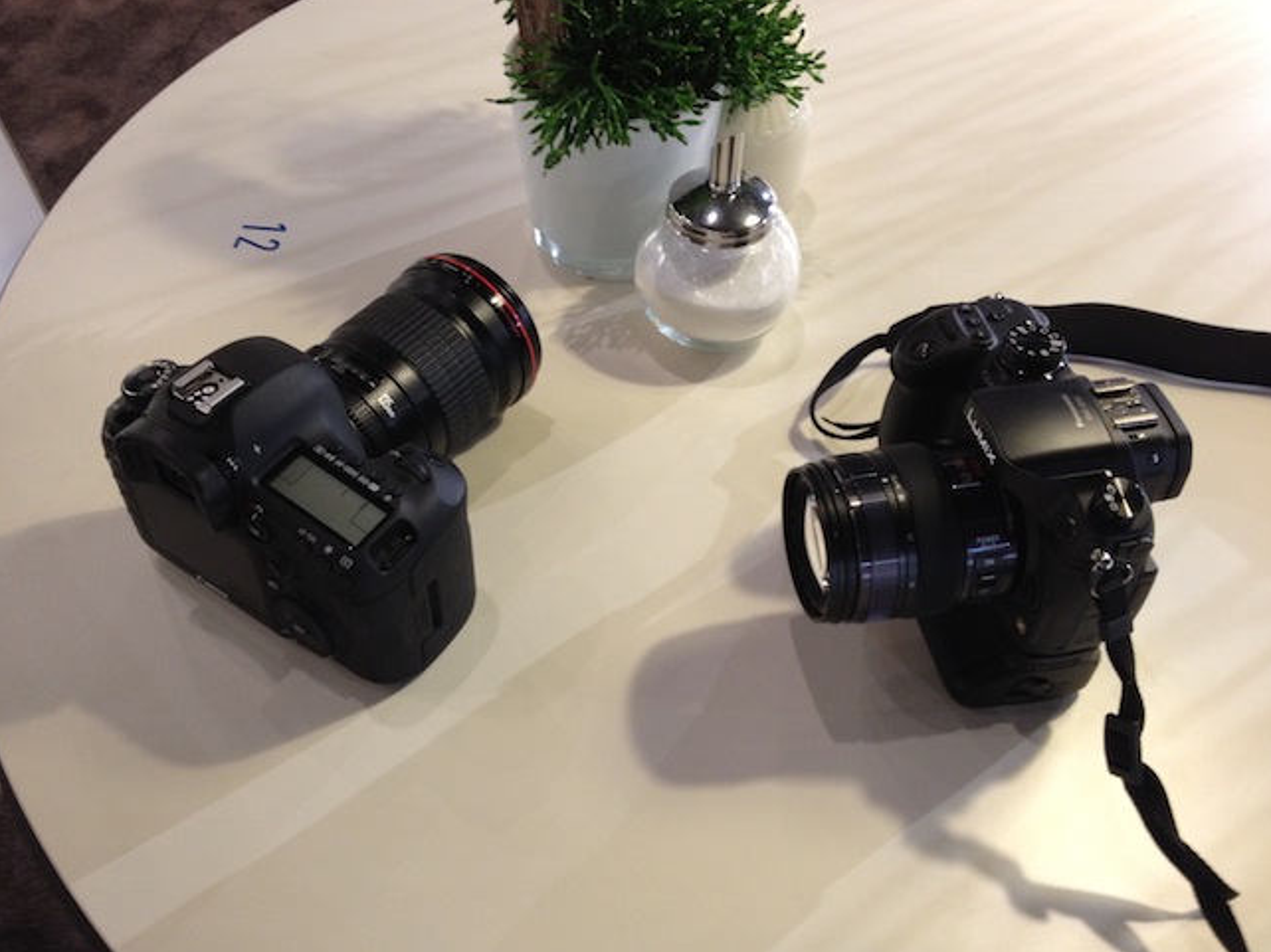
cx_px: 634
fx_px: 1321
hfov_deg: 51.4
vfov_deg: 39.6
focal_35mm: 36
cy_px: 480
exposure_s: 1/20
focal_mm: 4.28
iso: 160
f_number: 2.4
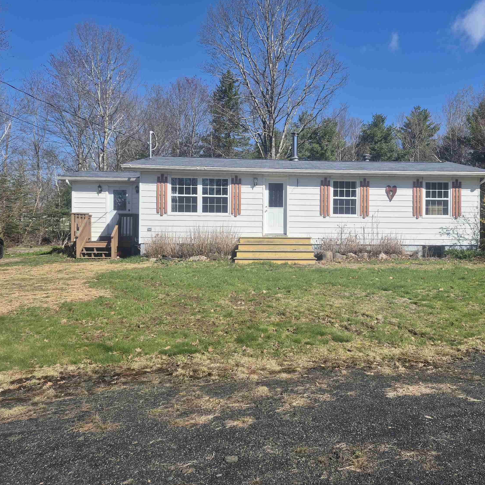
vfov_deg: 57.3
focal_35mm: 28
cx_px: 304
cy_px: 237
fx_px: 444
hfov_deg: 56.6
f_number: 1.8
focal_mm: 5.4
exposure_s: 1/1964
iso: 25
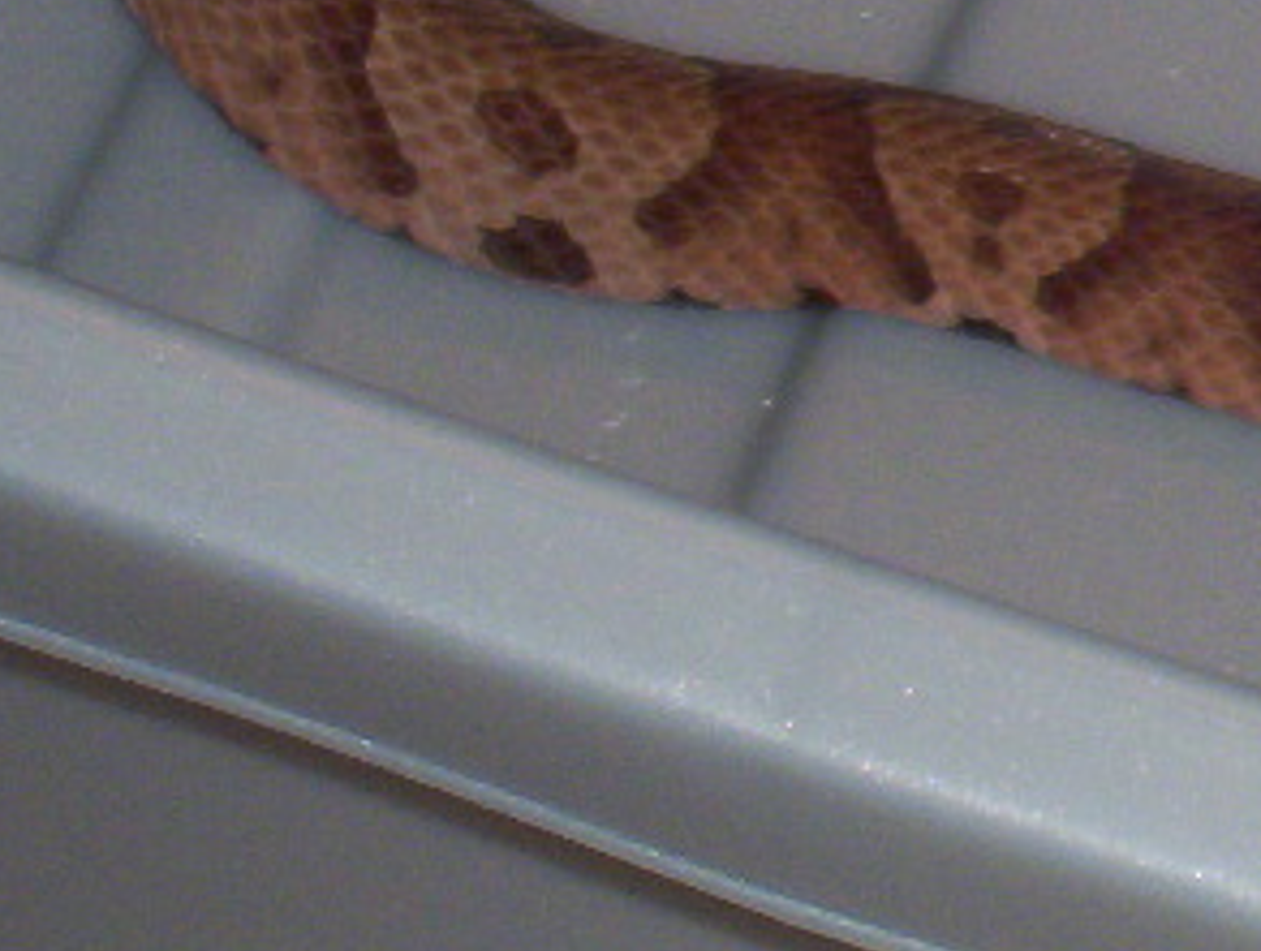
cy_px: -258
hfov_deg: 6.5
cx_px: 1515
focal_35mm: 301
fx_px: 10987
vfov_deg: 4.9
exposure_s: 1/90
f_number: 4.72
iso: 140
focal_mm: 16.61
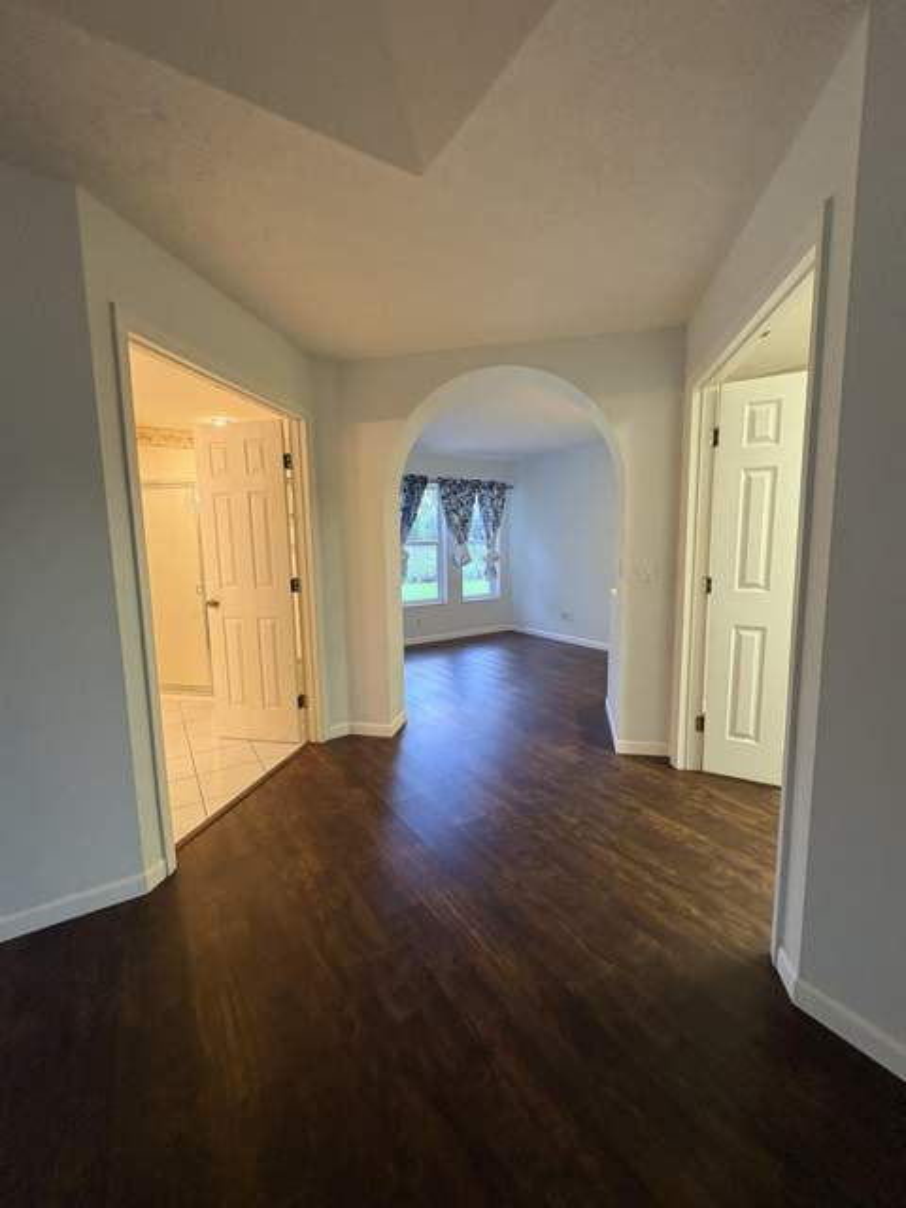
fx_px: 489
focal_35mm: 14
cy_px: 604
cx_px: 453
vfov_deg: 102.1
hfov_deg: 85.7
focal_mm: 2.22
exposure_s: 1/60
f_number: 2.2
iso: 320
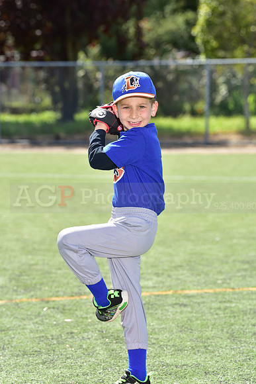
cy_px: 192
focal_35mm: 135
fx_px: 1439
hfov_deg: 10.2
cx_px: 128
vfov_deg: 15.2
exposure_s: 1/250
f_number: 5.6
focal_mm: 135
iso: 100
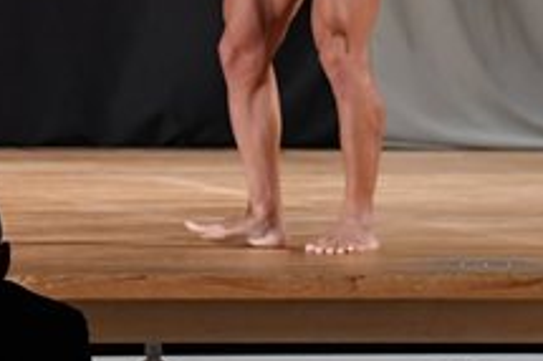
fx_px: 8139
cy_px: -184
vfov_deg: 2.5
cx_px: -292
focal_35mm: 540
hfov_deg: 3.8
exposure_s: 1/400
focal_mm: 100
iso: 3200
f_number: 5.6
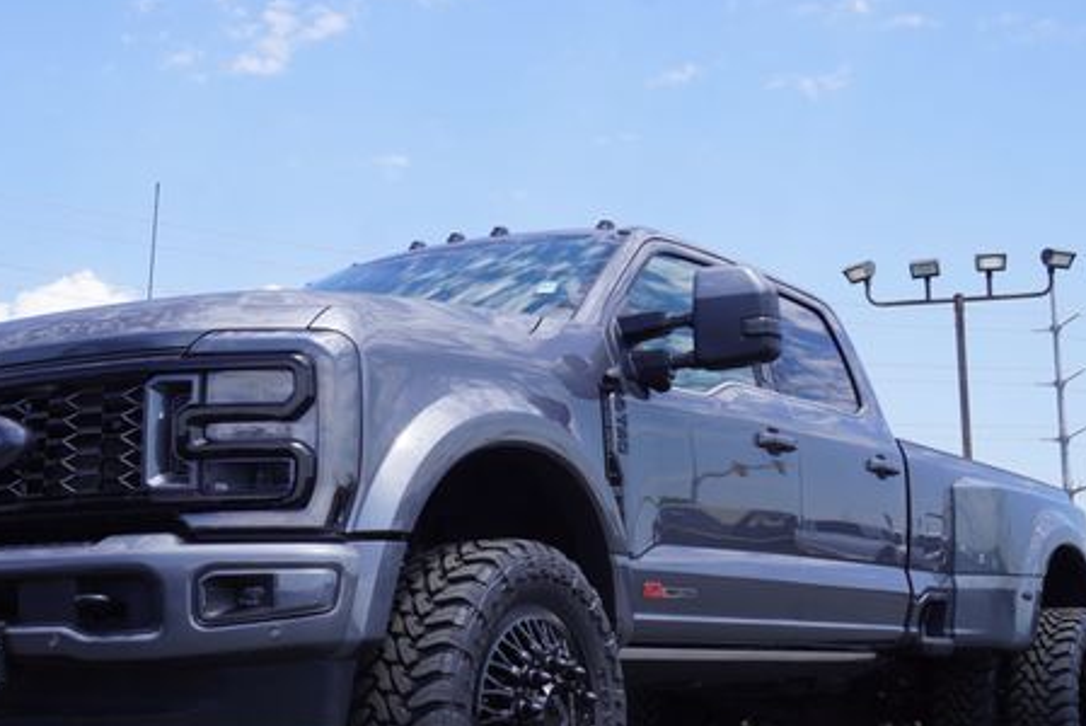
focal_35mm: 58
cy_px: 453
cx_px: 450
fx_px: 1742
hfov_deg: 34.5
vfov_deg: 23.5
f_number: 9
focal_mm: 27
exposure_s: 1/125
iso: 100
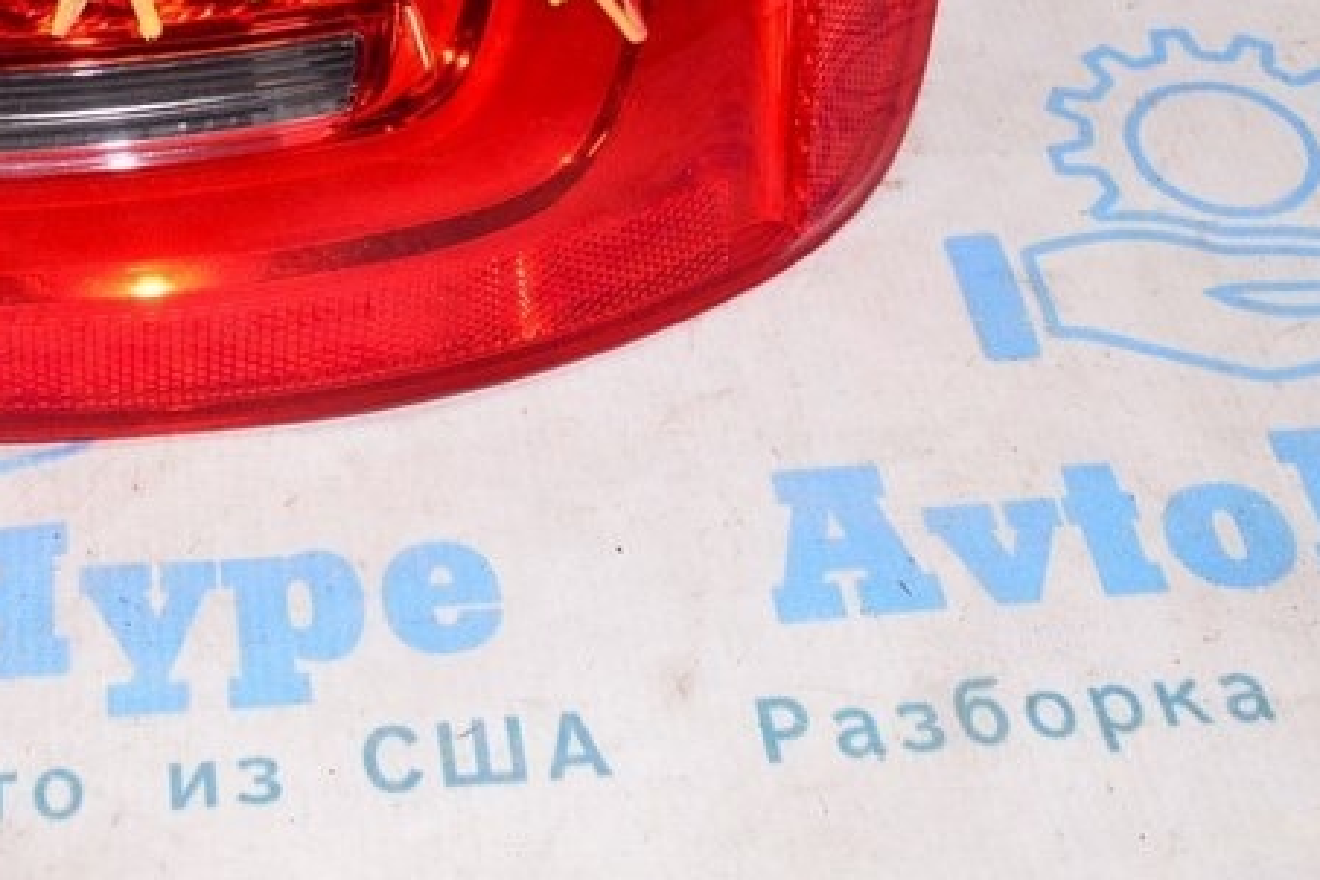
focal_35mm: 71
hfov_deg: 27.7
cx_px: 224
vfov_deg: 18.8
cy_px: 54
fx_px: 2608
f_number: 8
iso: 1600
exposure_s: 1/200
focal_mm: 21
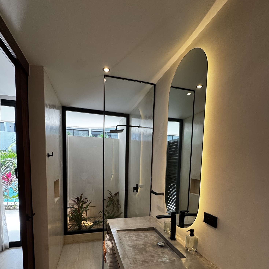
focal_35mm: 18
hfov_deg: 80.7
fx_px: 158
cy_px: 180
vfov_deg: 78.1
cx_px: 132
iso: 160
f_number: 2.2
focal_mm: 2.22
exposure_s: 1/120
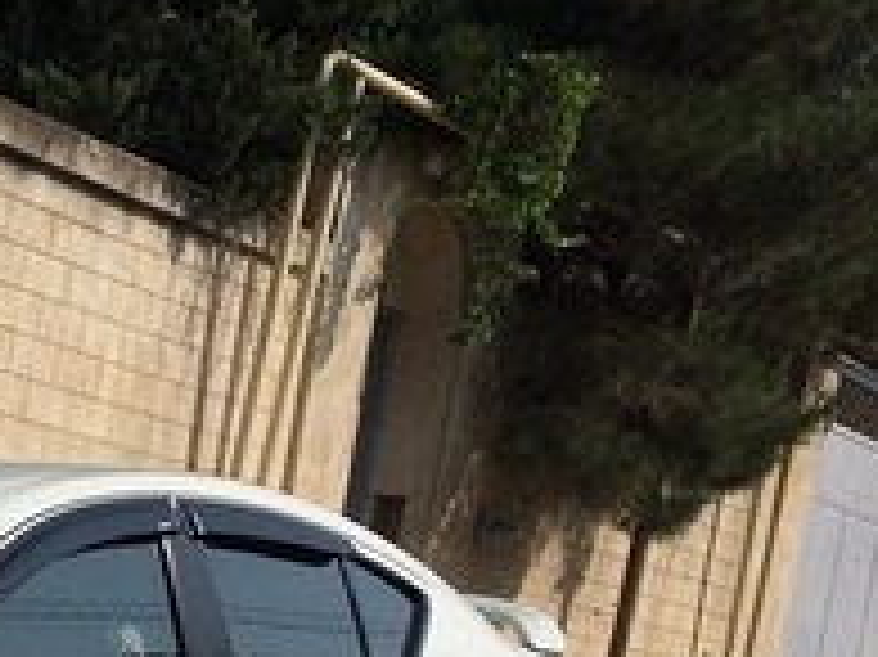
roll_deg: -8.2
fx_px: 2484
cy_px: 956
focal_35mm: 98
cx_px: -347
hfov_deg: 18.3
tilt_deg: -9.0
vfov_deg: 14.2
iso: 32
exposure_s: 1/4566
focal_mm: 4.15
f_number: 2.2
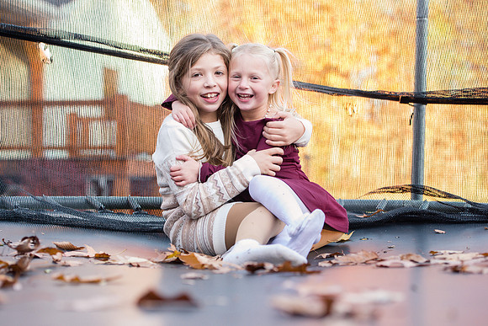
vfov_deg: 17.2
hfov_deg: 25.5
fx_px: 1078
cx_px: 238
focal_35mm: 80
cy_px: 178
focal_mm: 70
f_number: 3.5
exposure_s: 1/200
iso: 800
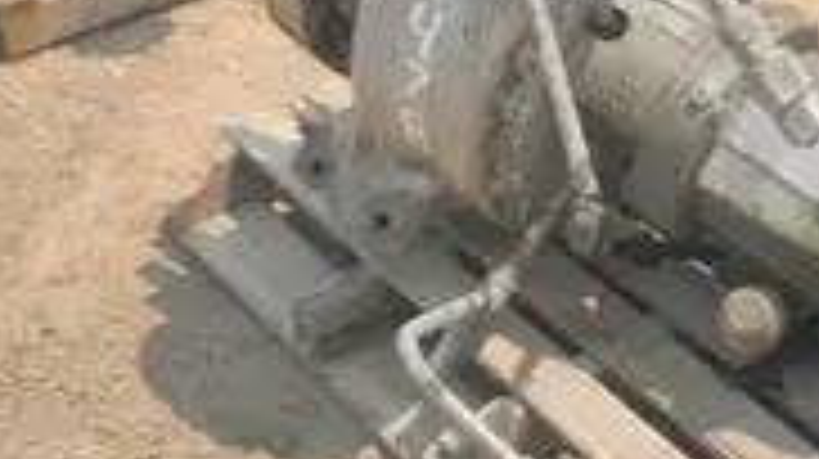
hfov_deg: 30.8
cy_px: 140
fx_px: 1454
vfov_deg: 17.9
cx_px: 639
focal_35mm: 67
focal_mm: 5
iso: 64
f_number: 8.5
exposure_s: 1/125
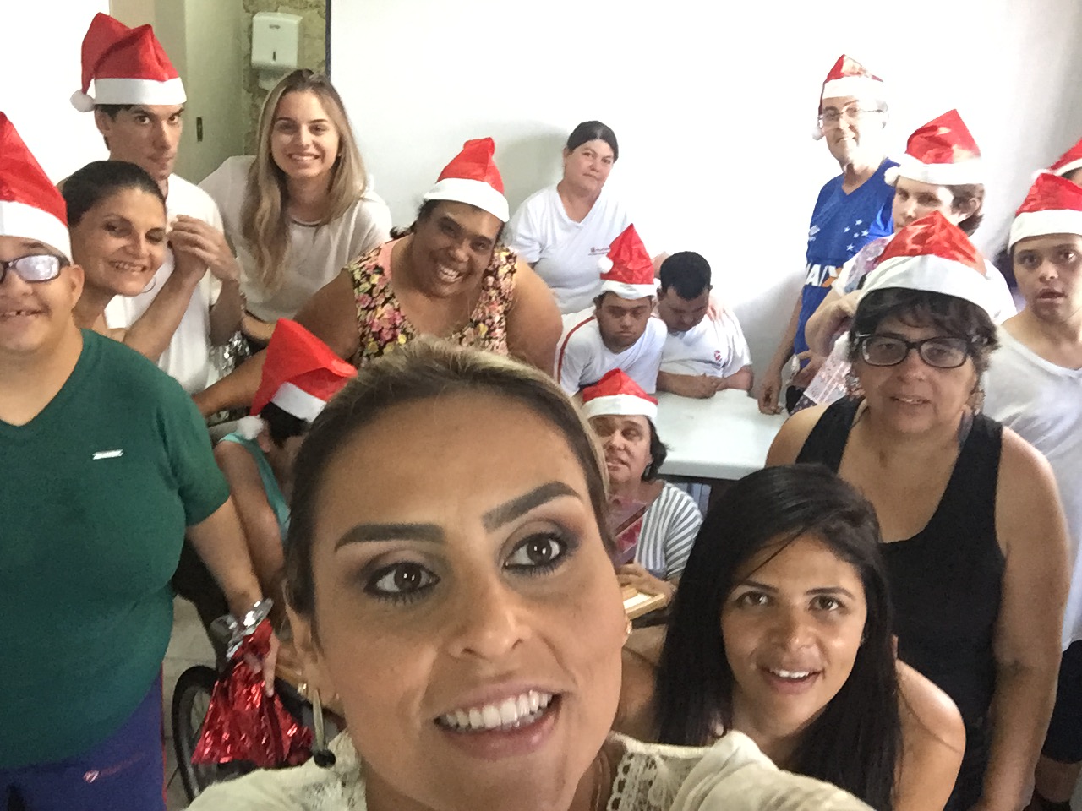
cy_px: 406
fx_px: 969
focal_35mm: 31
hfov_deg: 58.4
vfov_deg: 45.4
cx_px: 541
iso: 320
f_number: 2.2
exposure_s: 1/30
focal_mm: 2.65
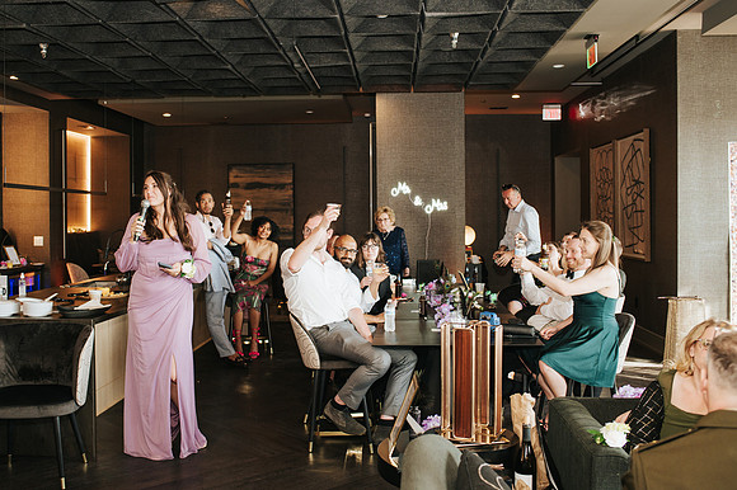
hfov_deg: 51.1
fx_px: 770
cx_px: 342
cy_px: 228
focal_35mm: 38
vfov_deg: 35.3
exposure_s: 1/160
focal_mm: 35
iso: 1000
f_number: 3.5
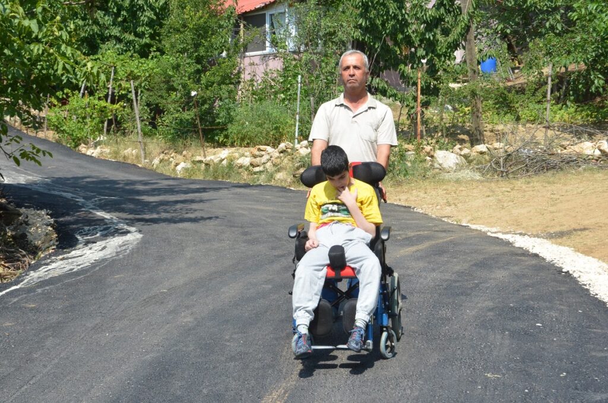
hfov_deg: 29.3
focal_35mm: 69
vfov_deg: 19.6
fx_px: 1163
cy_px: 202
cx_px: 304
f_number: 16
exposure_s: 1/1000
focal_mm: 46
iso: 1600
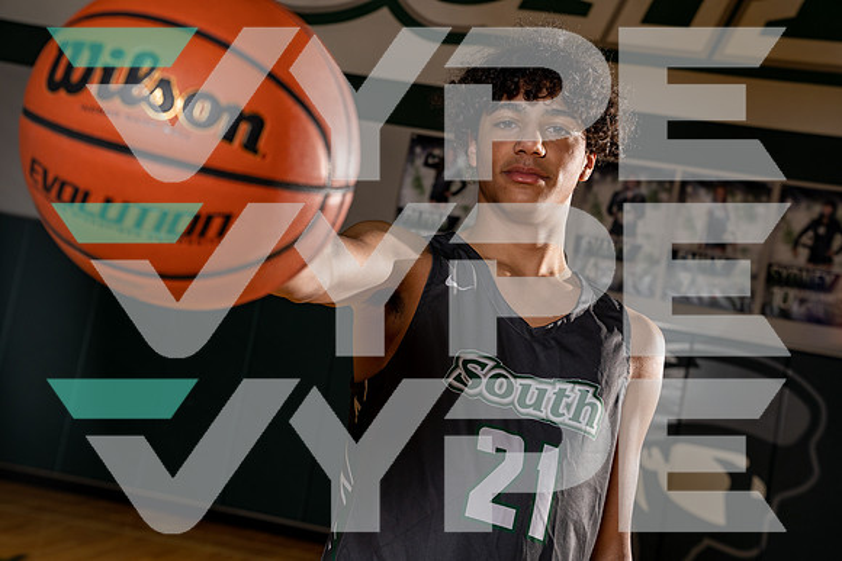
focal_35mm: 53
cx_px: 421
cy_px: 280
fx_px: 1240
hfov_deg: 37.5
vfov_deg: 25.5
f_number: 5.6
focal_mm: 53
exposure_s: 1/250
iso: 320
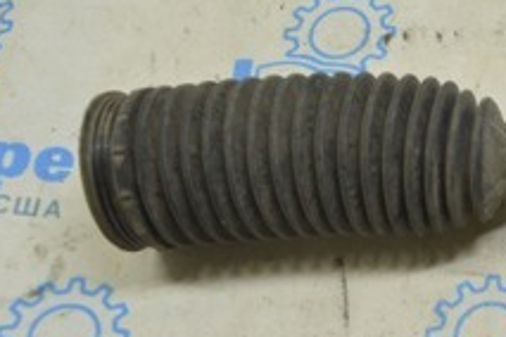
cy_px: 231
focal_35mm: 81
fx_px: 1138
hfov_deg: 21.8
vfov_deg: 16.8
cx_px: 710
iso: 400
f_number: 5.6
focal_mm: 18
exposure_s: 1/20
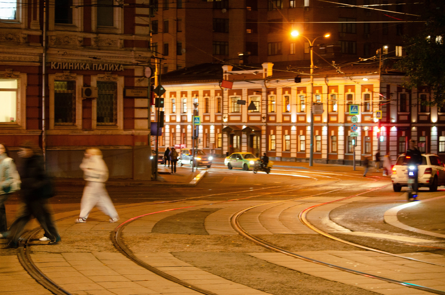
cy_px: 148
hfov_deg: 24.7
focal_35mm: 82
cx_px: 222
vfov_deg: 16.5
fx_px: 1018
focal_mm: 55
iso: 640
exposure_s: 1/8
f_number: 4.5
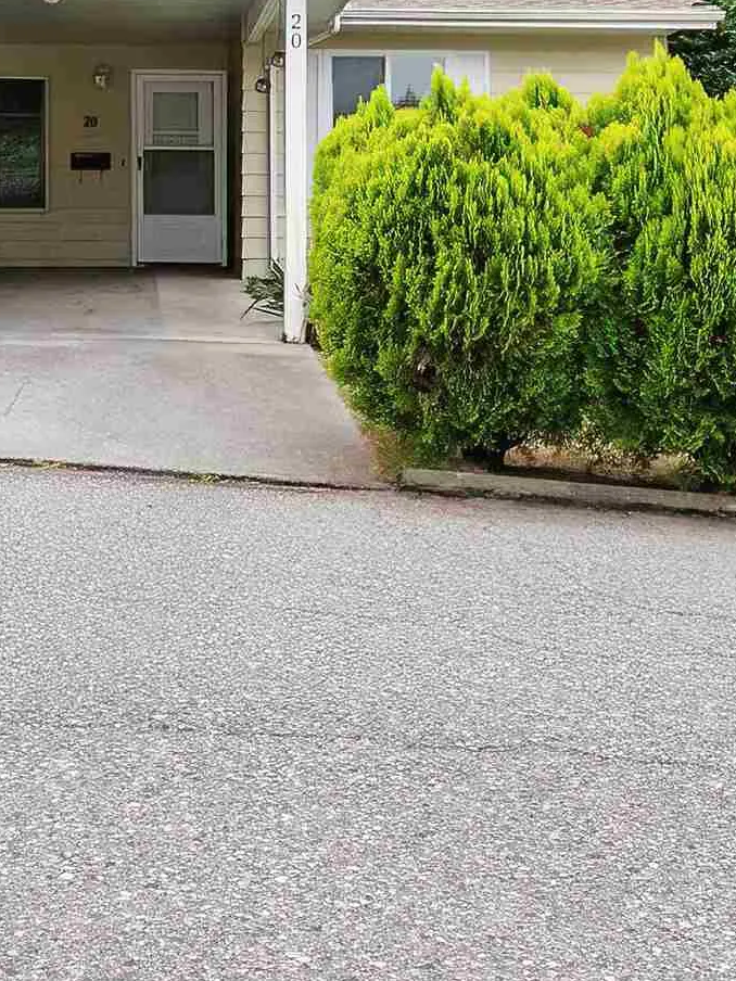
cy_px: 127
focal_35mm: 49
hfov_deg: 29.6
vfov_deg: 36.8
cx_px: 292
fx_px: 1389
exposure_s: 1/60
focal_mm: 10
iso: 320
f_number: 10
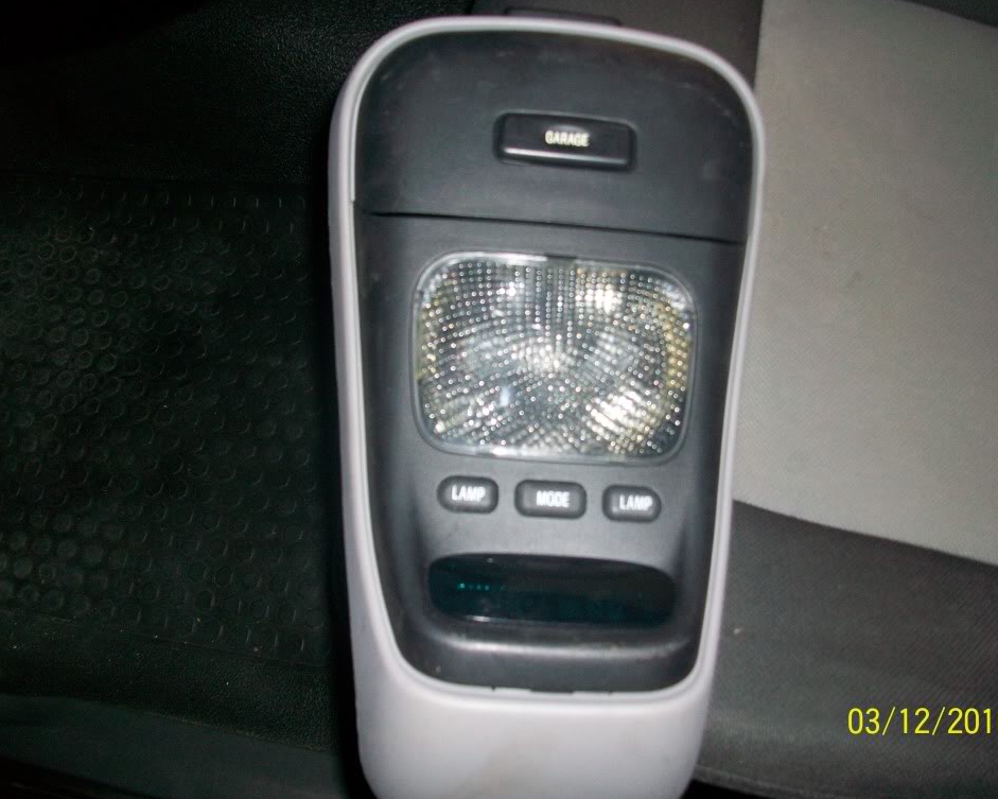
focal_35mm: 34
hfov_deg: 52.8
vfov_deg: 43.4
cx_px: 525
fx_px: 1004
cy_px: 404
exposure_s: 1/60
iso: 120
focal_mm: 5.7
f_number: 2.8
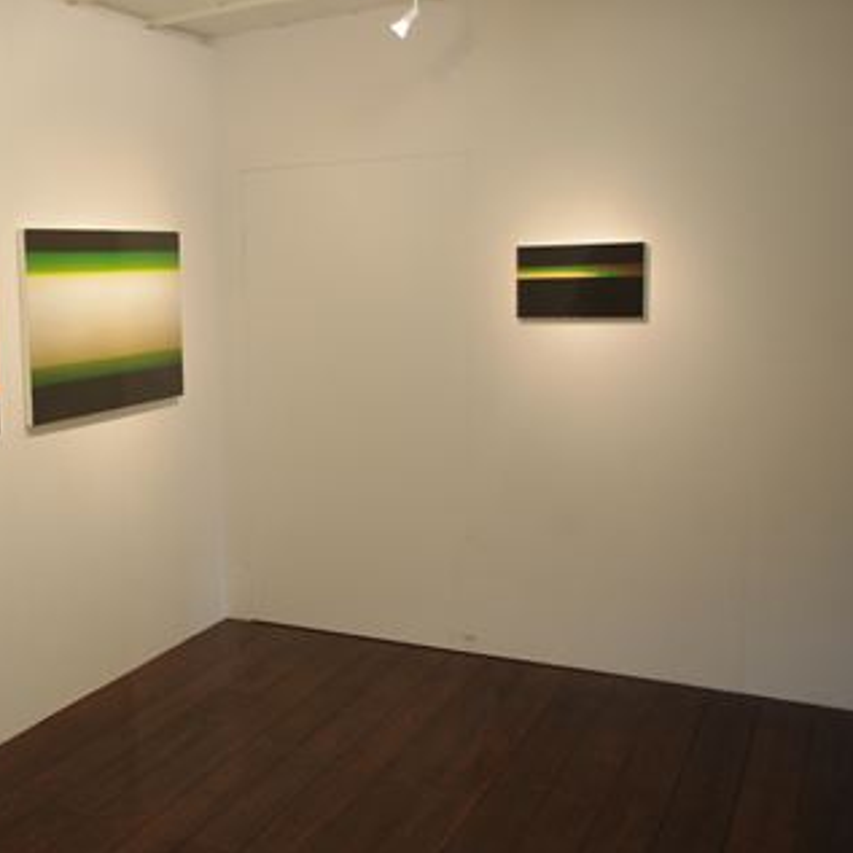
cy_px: 394
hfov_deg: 40.6
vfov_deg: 42.8
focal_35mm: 39
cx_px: 137
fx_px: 1087
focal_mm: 18
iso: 400
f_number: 3.5
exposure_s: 1/125
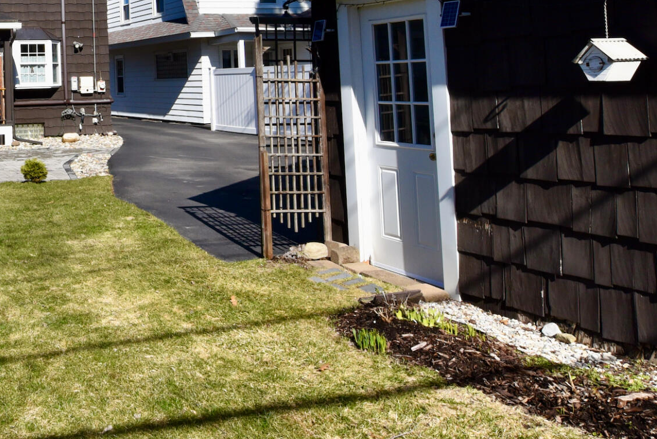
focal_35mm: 37
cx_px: -20
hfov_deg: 43.4
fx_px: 676
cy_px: 46
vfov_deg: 34.1
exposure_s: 1/800
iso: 800
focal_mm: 14
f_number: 14
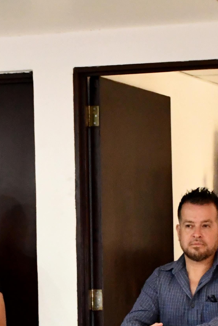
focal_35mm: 200
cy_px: 350
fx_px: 1816
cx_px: 176
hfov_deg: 6.9
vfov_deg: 10.2
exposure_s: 1/60
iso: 5000
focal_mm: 40
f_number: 4.5
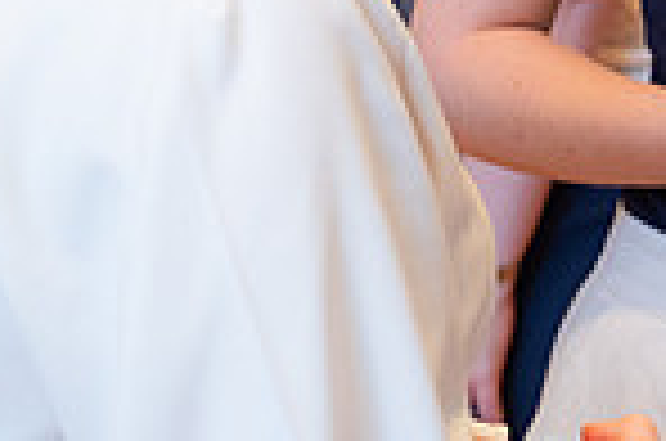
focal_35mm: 208
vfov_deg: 6.5
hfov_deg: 9.5
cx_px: 1187
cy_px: -274
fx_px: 3840
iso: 2000
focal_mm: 48
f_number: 3.5
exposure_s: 1/125
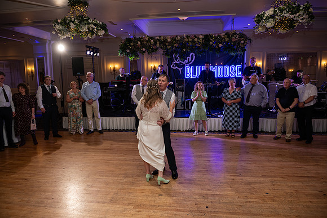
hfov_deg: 73.7
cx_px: 164
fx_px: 218
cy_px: 109
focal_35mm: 24
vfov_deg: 53.2
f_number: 3.5
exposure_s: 1/160
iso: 500
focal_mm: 24
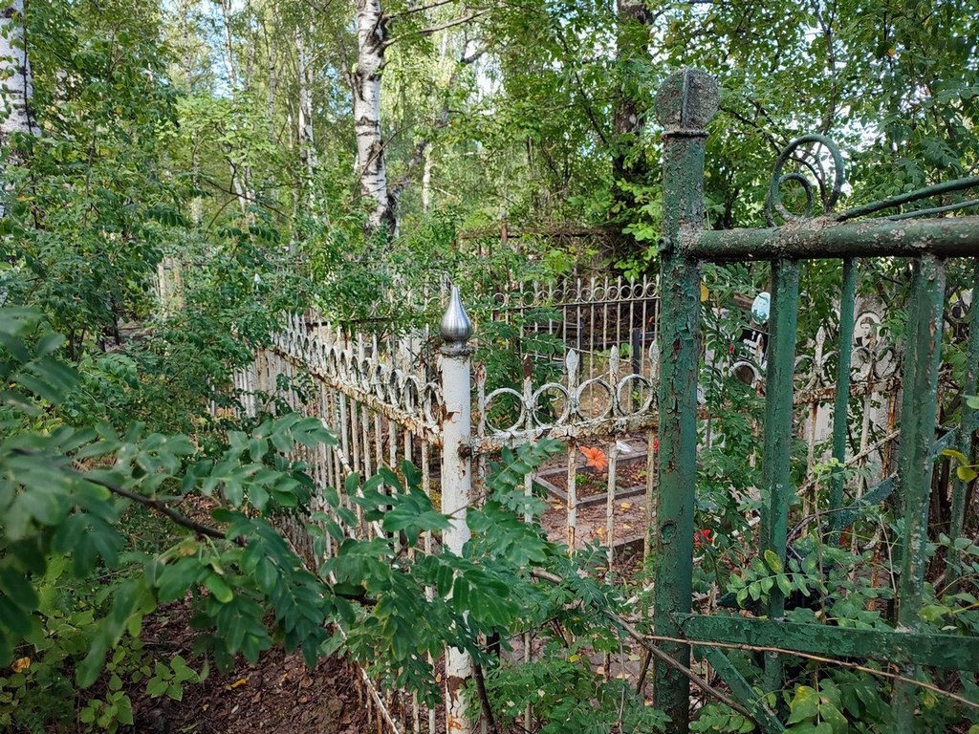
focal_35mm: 25
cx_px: 490
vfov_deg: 54.9
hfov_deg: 69.4
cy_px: 367
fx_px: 707
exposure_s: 1/100
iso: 73
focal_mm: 6.04
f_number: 1.9
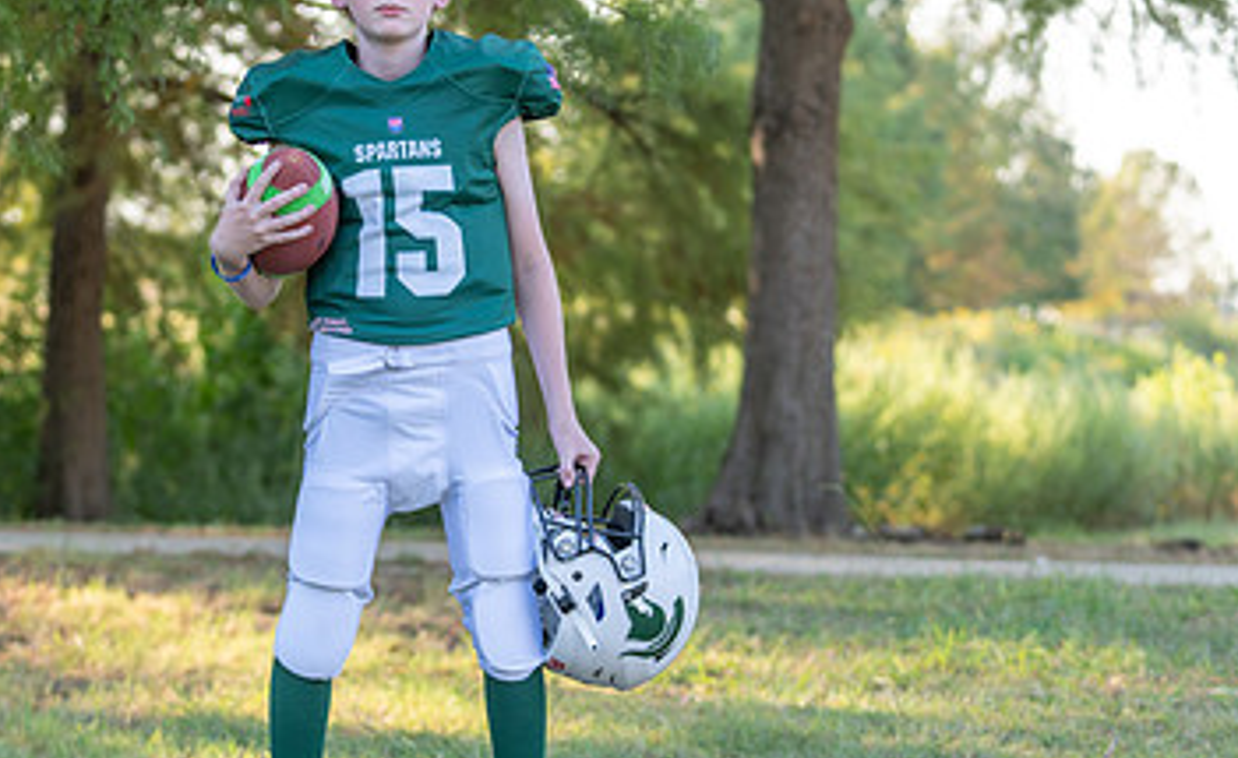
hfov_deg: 17.0
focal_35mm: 123
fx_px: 4127
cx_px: 427
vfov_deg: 10.5
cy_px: 356
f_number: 2.8
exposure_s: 1/320
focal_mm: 70
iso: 125
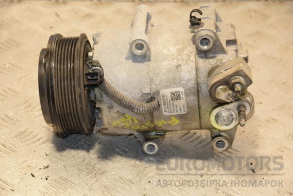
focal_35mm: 128
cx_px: 146
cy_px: 98
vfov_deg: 10.8
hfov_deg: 16.1
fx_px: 1038
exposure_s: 1/125
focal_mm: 85
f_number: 5.6
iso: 800
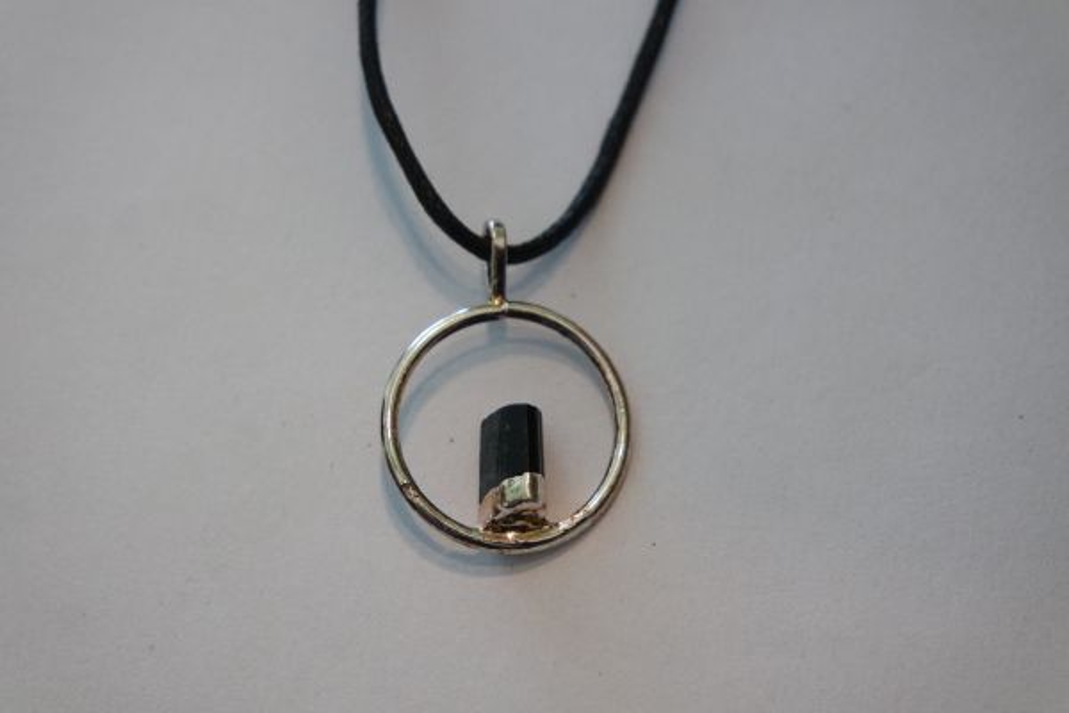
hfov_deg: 26.3
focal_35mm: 77
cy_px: 356
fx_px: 2286
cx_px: 534
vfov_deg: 17.7
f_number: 5.6
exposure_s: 1/80
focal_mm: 50
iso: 800
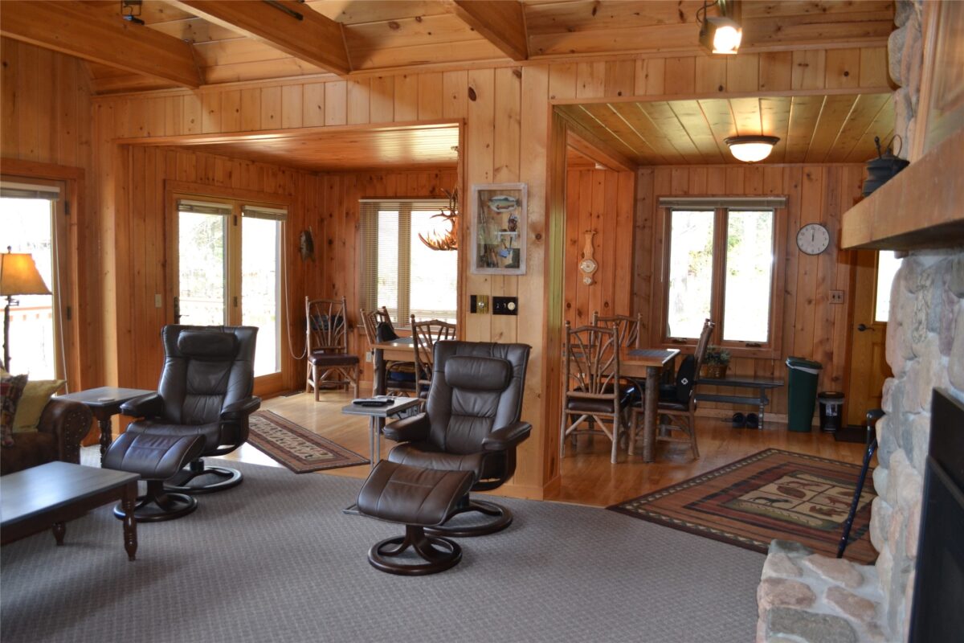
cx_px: 482
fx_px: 723
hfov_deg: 67.4
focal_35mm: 27
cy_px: 322
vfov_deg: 47.9
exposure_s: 1/80
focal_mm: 18
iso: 400
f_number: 4
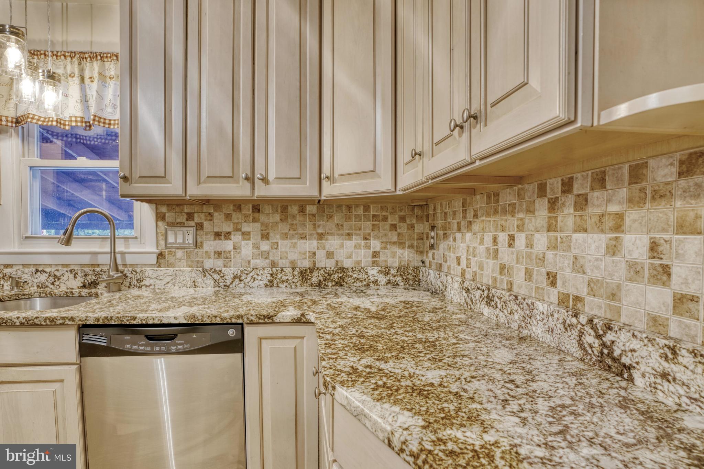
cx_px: 352
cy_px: 234
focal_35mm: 16
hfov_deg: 96.7
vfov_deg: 73.7
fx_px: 313
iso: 640
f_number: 7.1
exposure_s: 1/20
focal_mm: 16
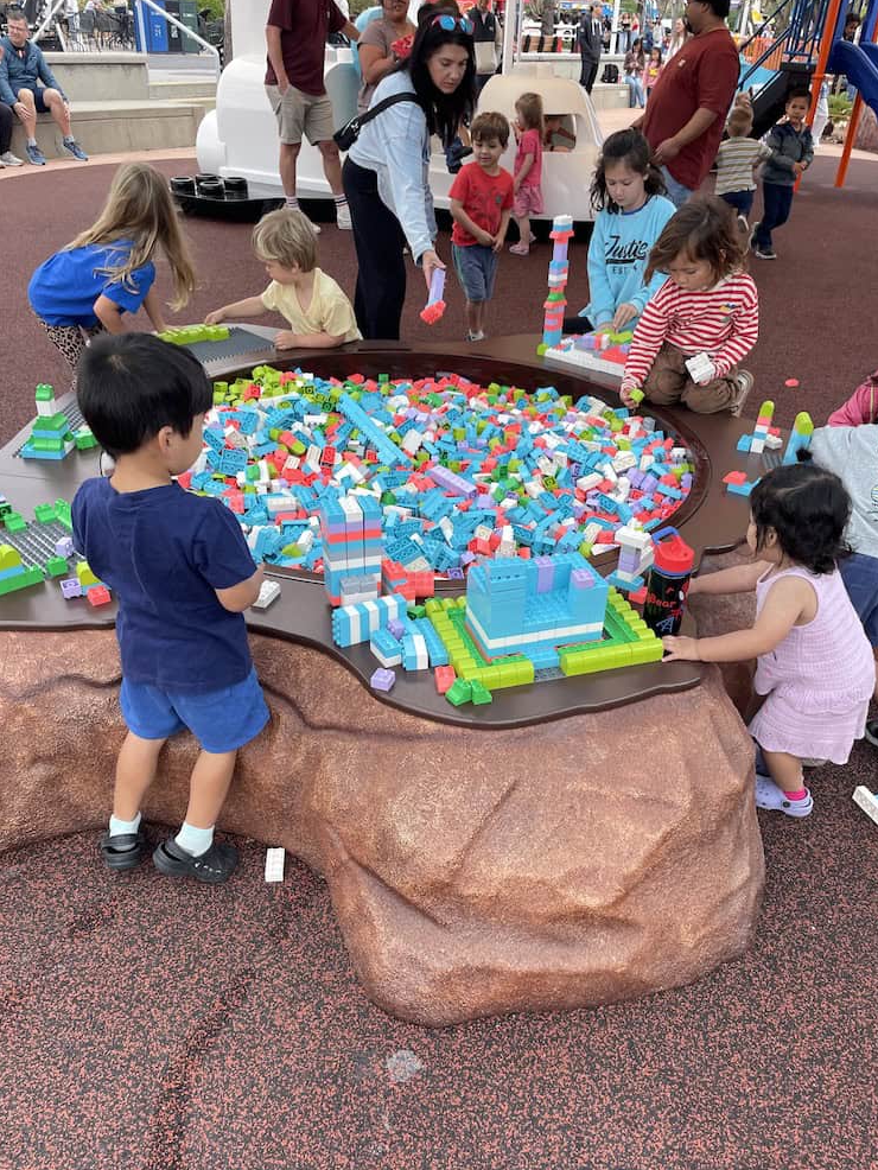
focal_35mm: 27
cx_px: 453
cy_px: 602
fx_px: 913
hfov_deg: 51.4
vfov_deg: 65.3
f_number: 1.6
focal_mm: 4.2
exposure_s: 1/662
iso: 32
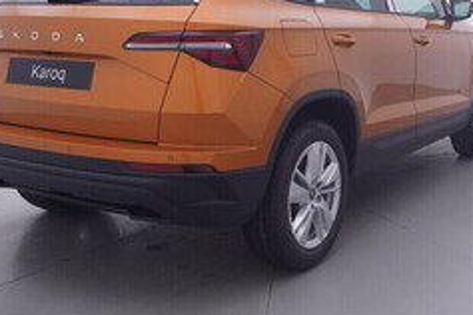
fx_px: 685
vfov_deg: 25.2
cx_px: 298
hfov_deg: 37.8
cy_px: 39
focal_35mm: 52
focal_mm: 15
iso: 200
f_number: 5
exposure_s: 1/80
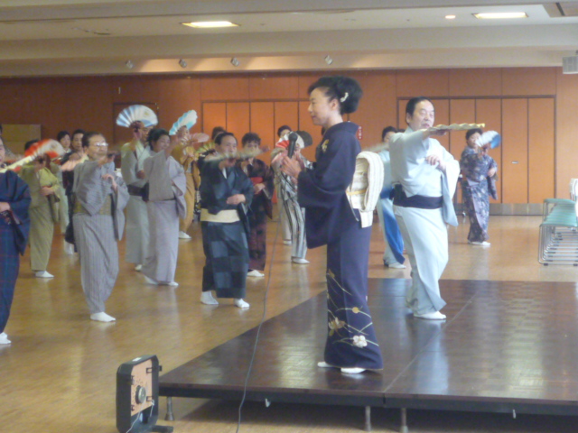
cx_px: 289
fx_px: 1269
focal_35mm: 76
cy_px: 216
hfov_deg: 25.7
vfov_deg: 19.4
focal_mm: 7.5
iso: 400
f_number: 4.5
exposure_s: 1/25
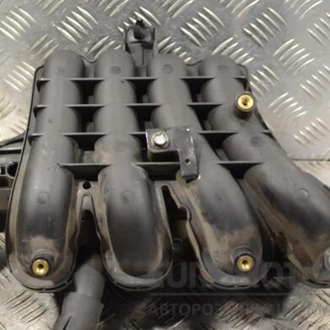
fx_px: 798
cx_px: 132
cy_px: 163
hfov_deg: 23.3
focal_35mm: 74
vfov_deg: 23.4
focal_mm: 38
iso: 360
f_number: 5
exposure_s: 1/30
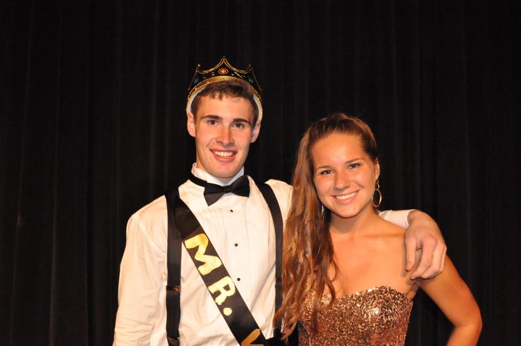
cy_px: 173
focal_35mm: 33
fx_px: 477
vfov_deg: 39.9
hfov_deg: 57.3
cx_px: 260
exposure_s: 1/60
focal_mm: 22
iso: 3200
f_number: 5.6
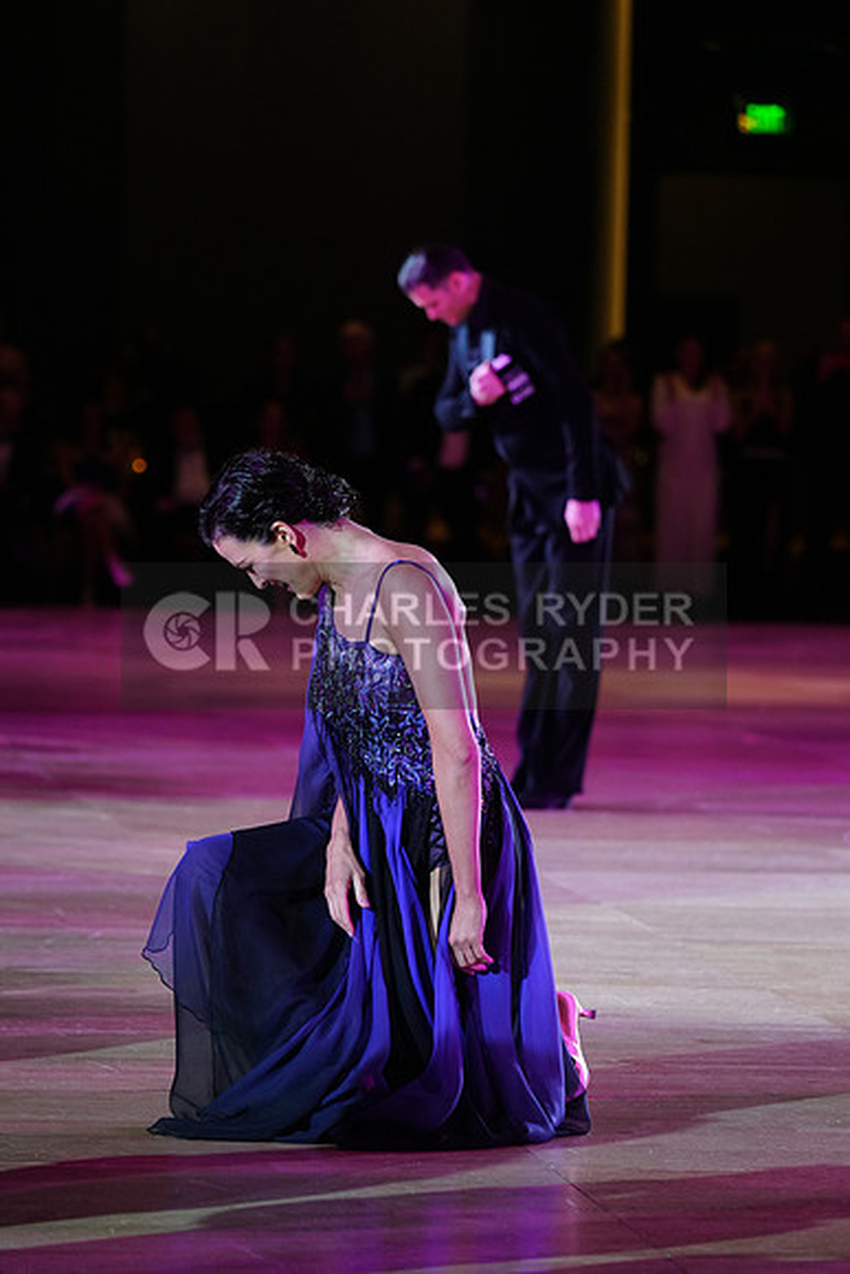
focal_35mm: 159
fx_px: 5627
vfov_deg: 12.9
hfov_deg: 8.6
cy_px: 637
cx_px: 425
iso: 2500
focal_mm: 159
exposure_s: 1/400
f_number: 4
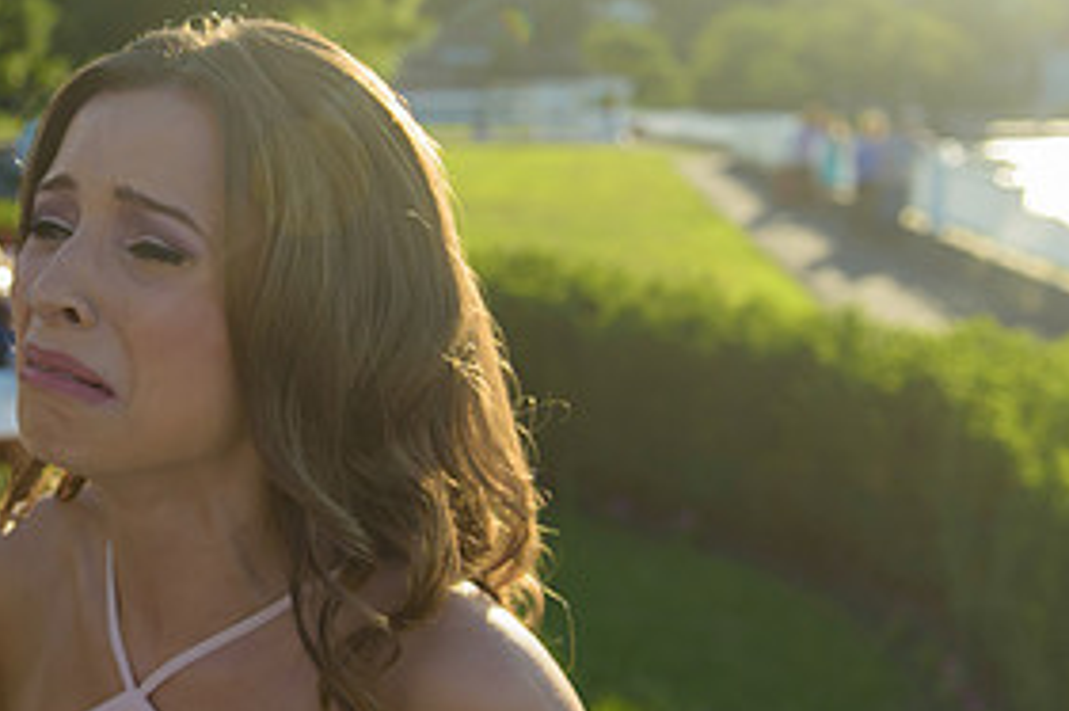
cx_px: 110
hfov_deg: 30.1
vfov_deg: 21.2
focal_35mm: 64
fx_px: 1899
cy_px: 333
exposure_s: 1/1600
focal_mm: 31
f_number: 3.2
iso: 200
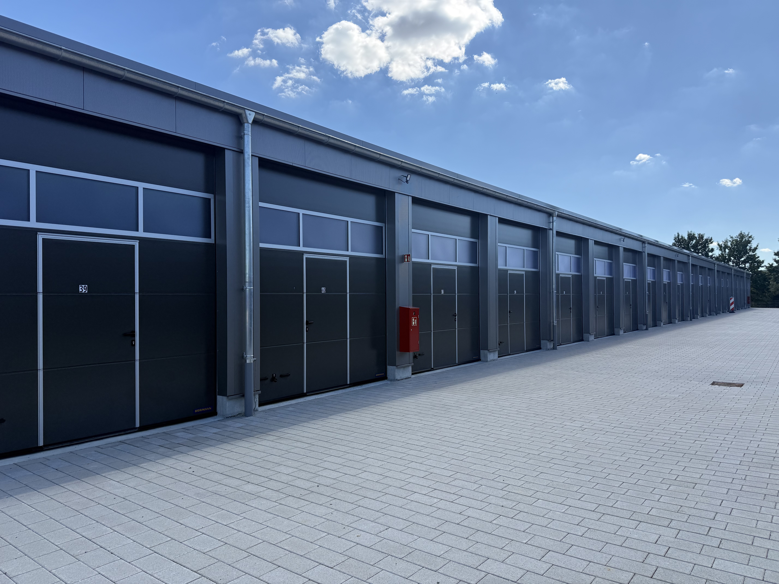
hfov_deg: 71.6
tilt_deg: +0.2
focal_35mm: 24
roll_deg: +1.0
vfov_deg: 56.8
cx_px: 390
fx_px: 540
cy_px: 292
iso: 80
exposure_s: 1/3584
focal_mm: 6.76
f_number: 1.78
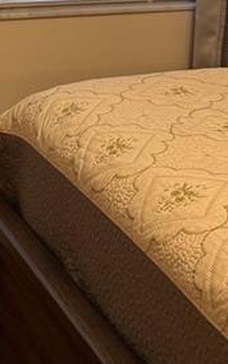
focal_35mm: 111
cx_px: 61
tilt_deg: -12.1
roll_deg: +0.1
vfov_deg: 18.2
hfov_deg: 11.8
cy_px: -12
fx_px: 1103
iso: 125
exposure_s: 1/60
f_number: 1.78
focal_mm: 6.76
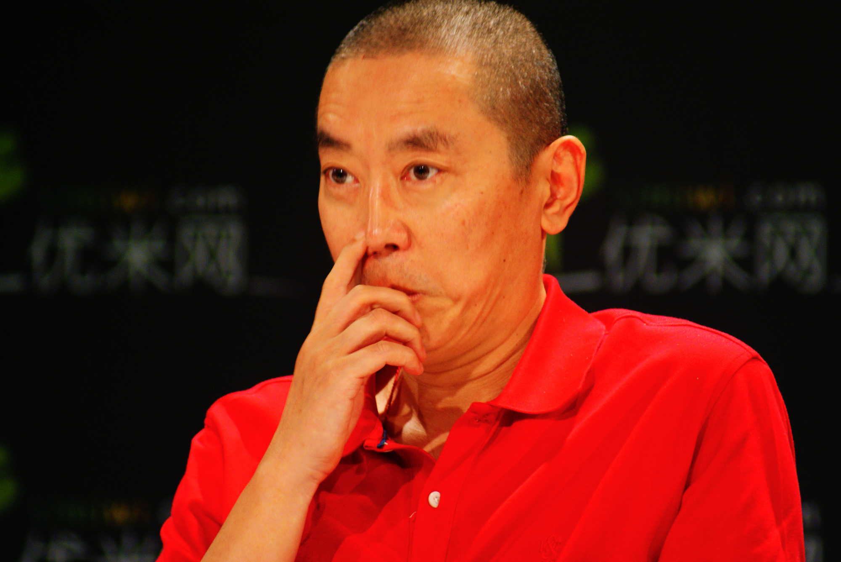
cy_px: 281
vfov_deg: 3.1
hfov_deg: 4.6
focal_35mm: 450
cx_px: 420
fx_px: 10523
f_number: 5.6
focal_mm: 300
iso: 400
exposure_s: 1/40
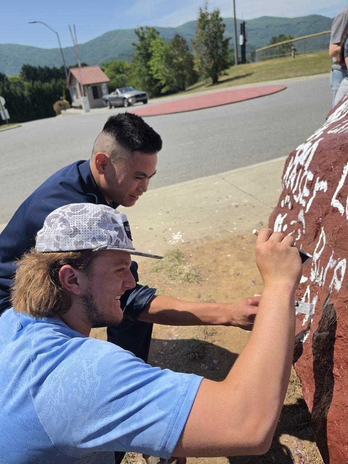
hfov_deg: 58.9
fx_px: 308
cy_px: 232
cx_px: 174
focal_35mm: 23
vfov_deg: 73.9
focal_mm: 6.5
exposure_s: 1/7939
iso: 64
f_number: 1.4
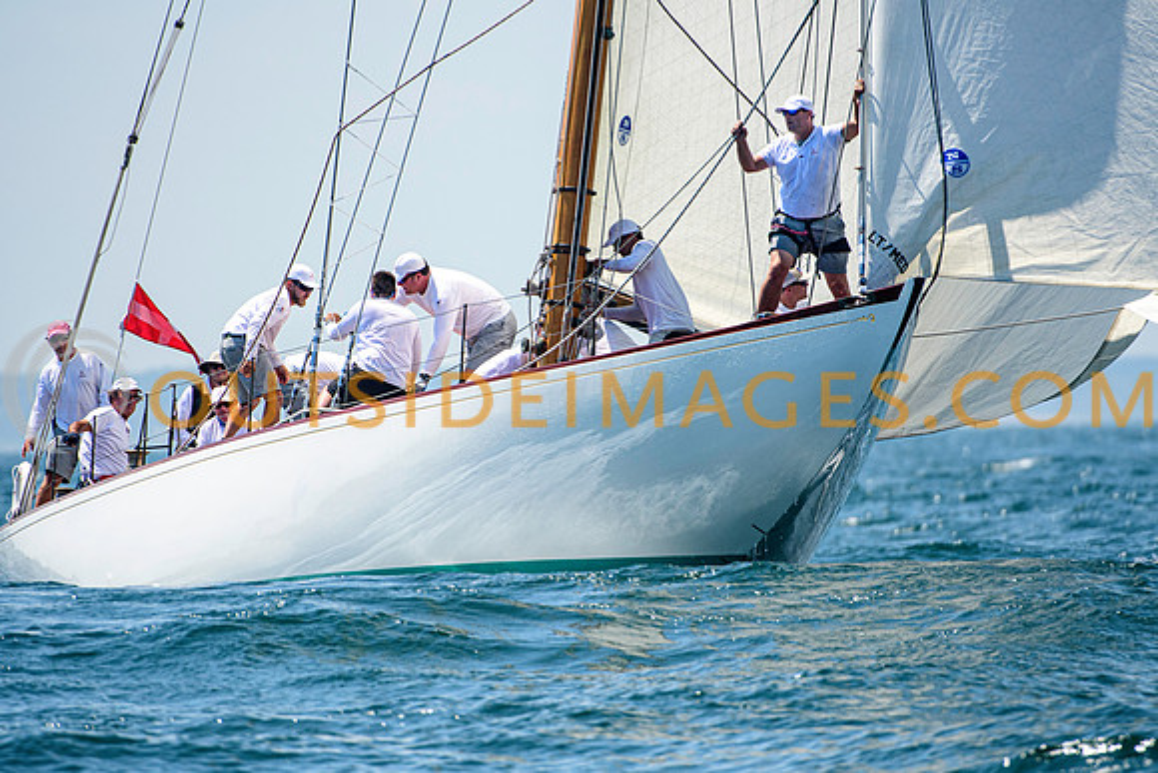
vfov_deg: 2.3
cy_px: 386
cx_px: 579
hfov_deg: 3.4
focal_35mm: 600
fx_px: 19304
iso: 400
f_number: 5
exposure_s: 1/3200
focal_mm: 400
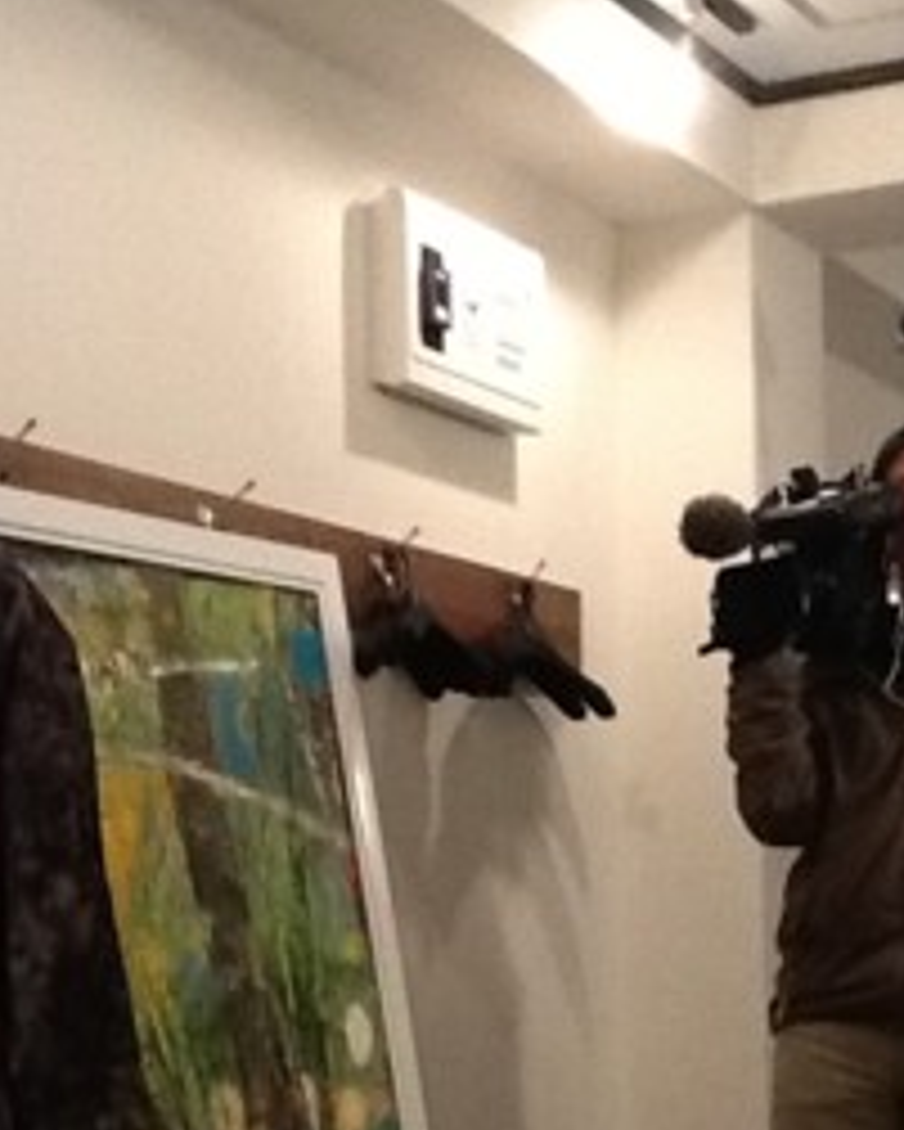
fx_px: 1872
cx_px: 675
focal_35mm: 56
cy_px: 779
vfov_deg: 33.2
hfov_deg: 26.8
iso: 400
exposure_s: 1/30
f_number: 2.4
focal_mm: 2.03
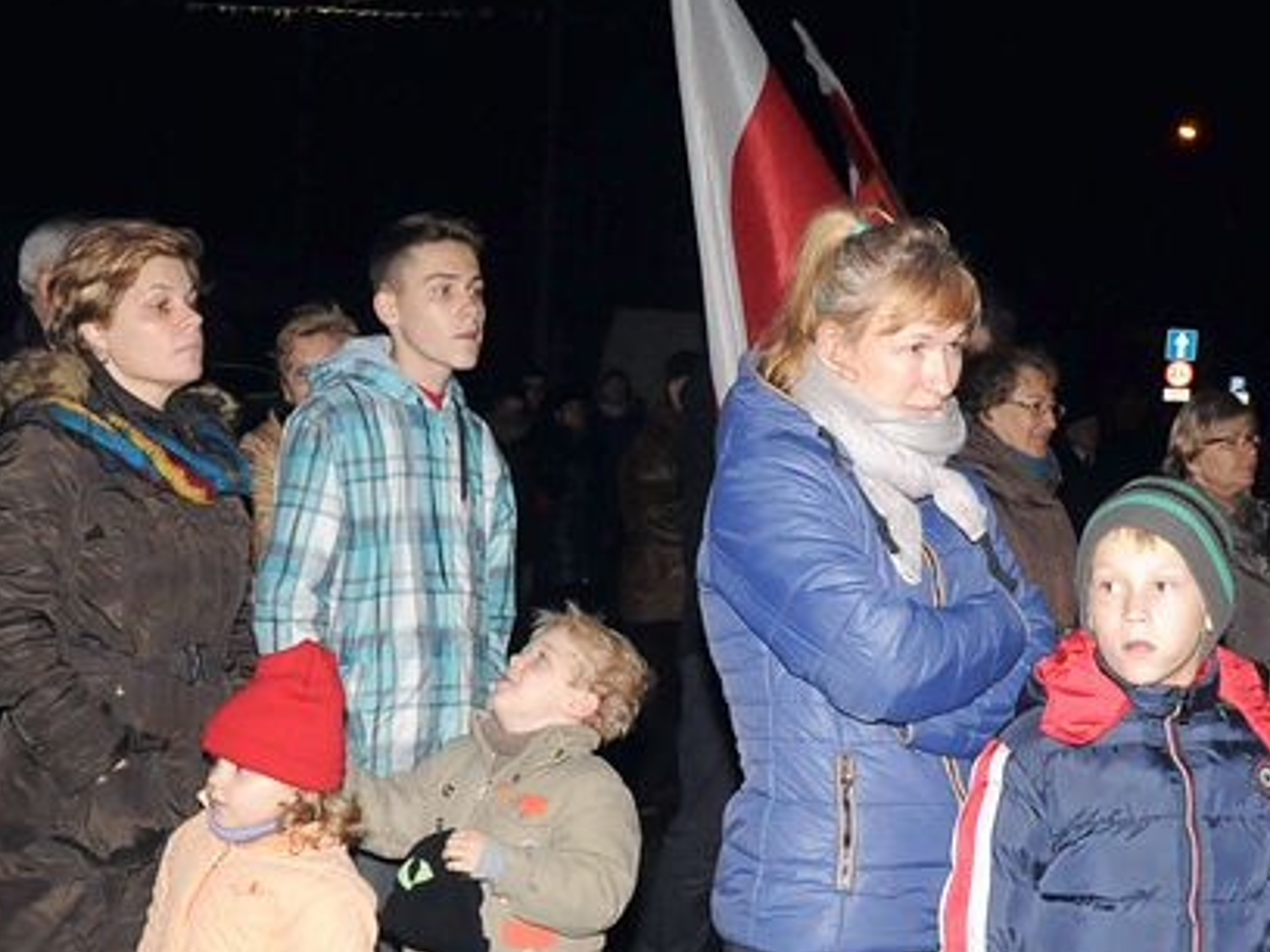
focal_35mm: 63
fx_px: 2311
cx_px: 875
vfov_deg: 22.8
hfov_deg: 30.4
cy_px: 810
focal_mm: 21
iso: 2500
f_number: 8
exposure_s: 1/60
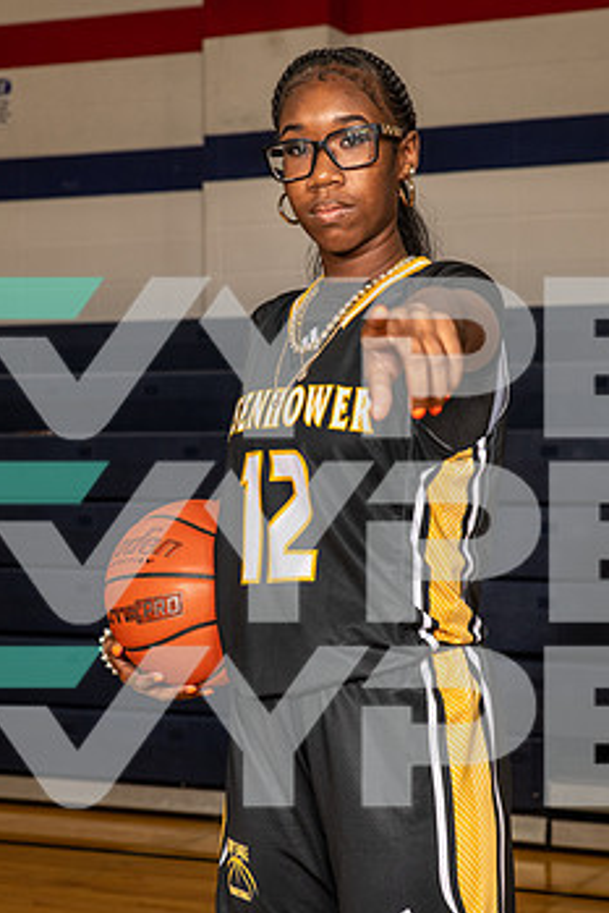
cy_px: 544
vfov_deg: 25.3
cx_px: 337
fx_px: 2028
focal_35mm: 80
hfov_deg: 17.1
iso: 320
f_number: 6.3
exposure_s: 1/320
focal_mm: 62
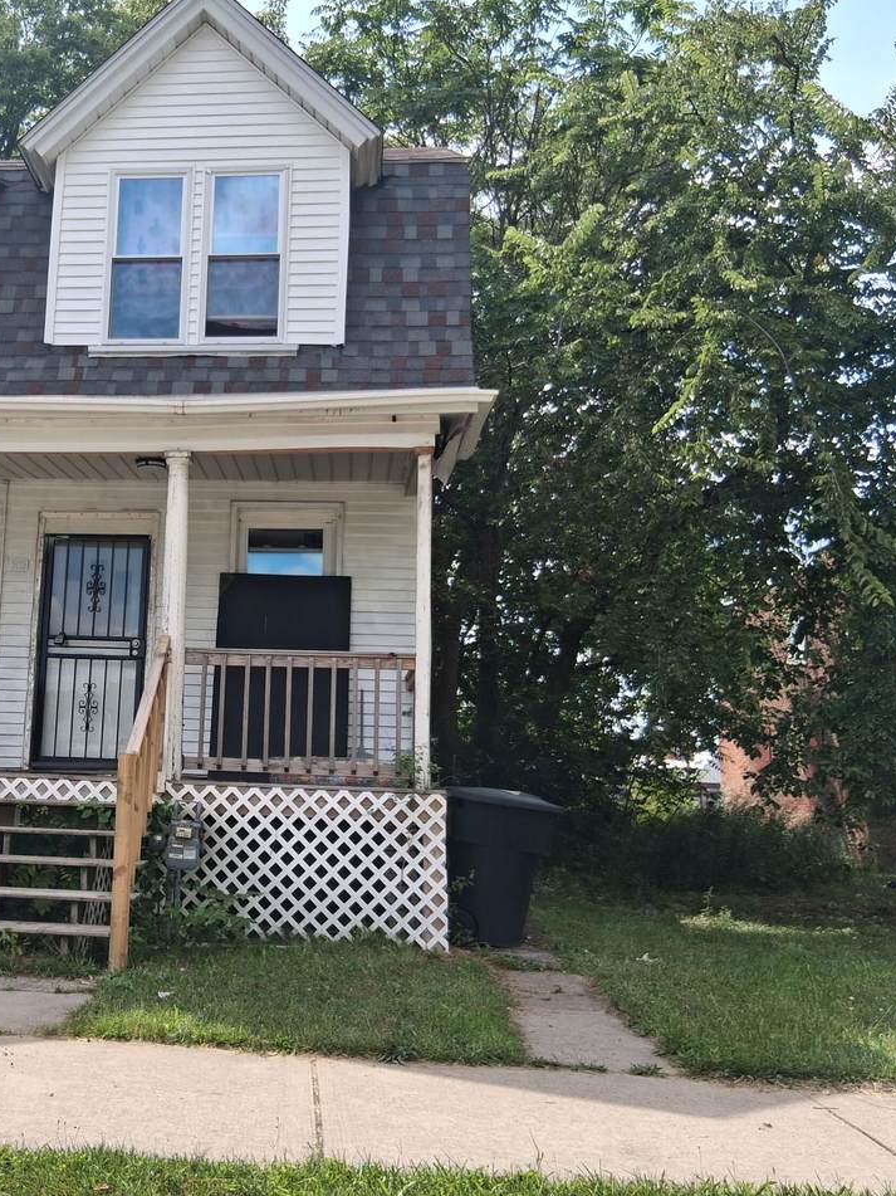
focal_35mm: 35
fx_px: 1208
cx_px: 167
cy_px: 594
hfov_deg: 39.0
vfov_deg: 52.6
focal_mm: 3.98
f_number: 1.8
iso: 25
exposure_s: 1/327
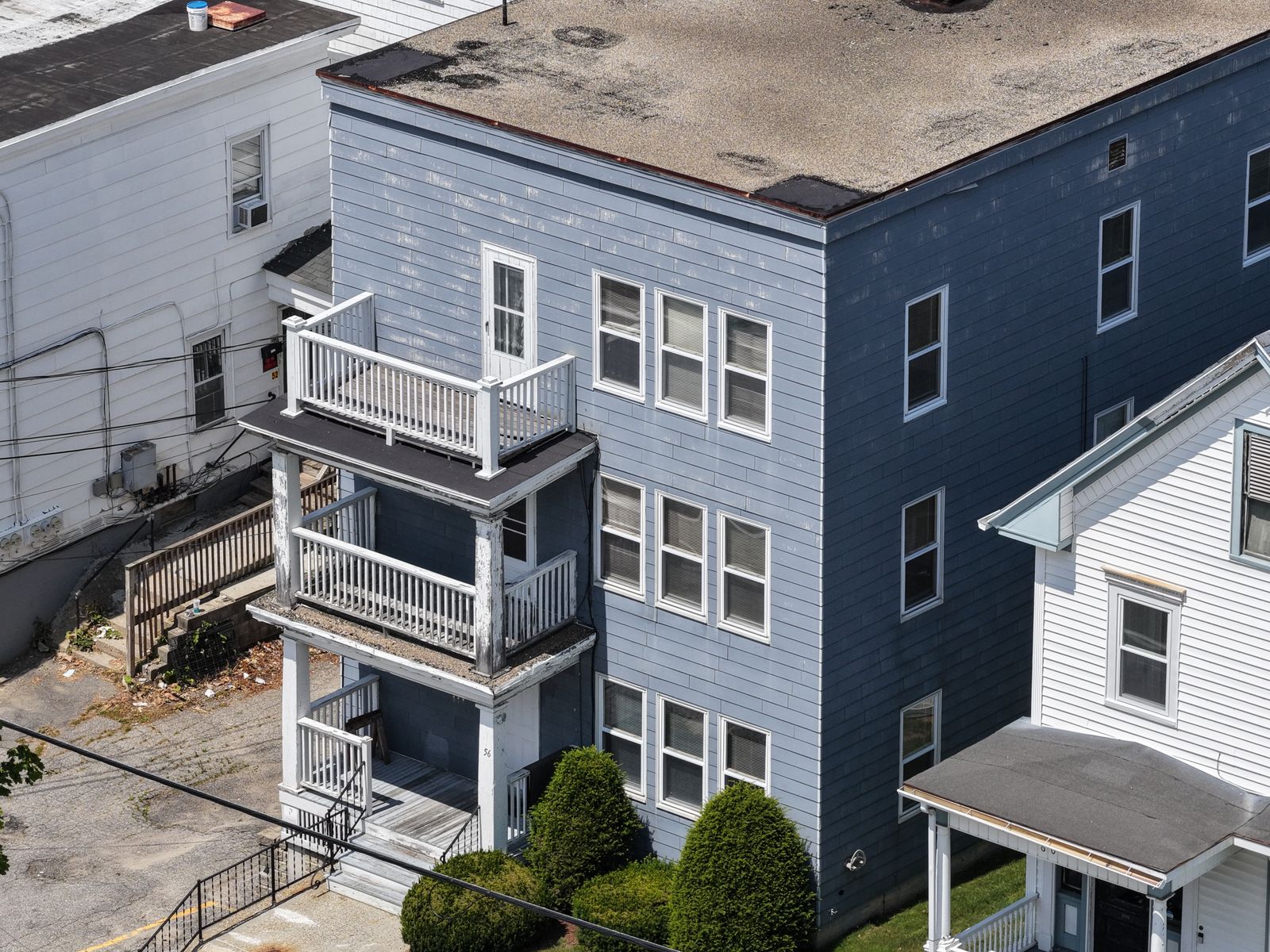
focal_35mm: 168
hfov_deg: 11.8
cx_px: 635
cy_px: 476
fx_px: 6164
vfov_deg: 8.8
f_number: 2.8
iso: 250
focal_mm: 40
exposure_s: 1/320
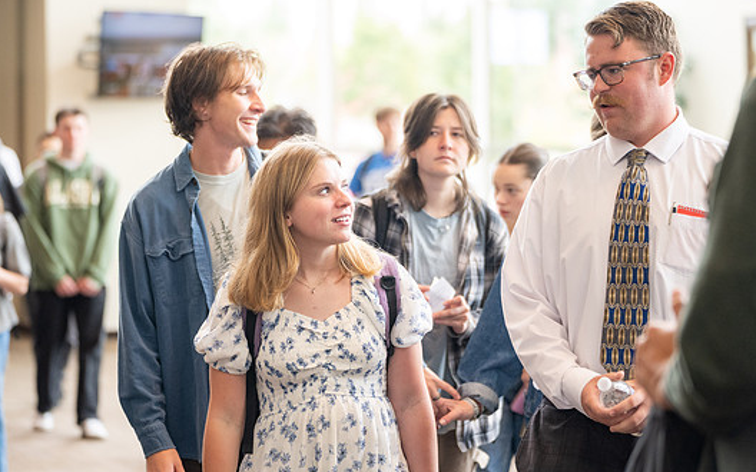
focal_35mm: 120
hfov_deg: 17.4
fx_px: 2472
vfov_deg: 10.9
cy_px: 234
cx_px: 350
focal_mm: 101
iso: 1000
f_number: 2.8
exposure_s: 1/320
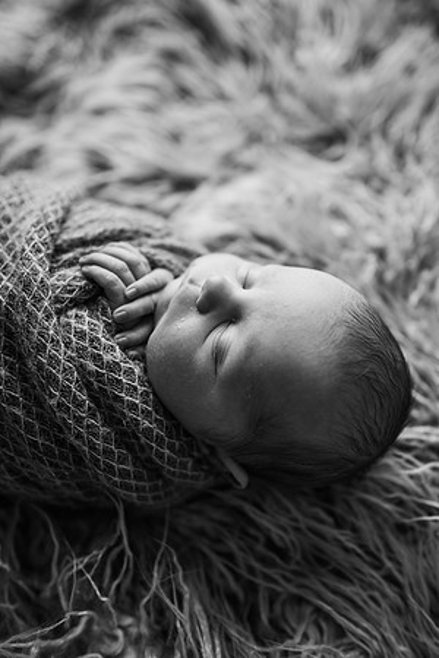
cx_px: 220
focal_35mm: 24
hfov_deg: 53.1
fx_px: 439
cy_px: 329
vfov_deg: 73.7
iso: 80
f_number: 2.2
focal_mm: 24
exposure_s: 1/200
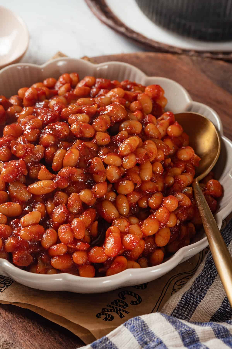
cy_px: 174
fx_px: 1016
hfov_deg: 13.0
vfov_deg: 19.5
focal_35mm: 105
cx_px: 116
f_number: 14
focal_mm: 105
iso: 100
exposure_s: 1/160
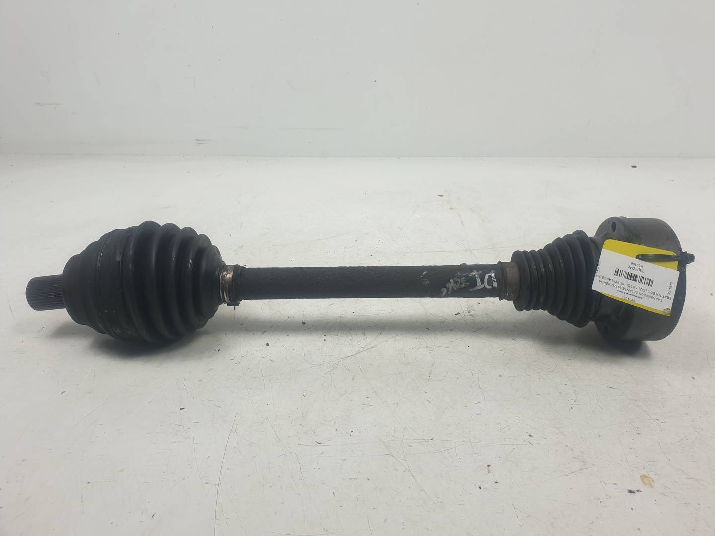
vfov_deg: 53.1
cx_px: 358
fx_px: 537
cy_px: 268
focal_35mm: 26
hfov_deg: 67.3
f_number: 2.4
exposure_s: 1/254
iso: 50
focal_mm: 4.3
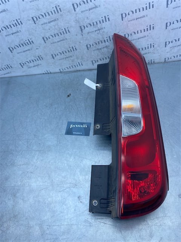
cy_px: 121
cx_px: 90
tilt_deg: -54.2
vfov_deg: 67.3
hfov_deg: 53.1
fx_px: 181
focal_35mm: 26
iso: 32
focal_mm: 4.25
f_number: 1.8
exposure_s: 1/973
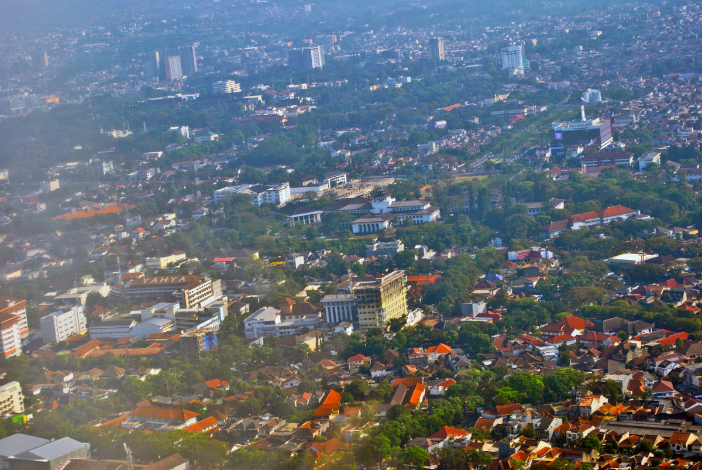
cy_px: 235
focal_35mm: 82
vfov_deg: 16.6
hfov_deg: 24.6
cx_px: 351
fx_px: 1610
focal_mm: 55
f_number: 7.1
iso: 100
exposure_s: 1/200
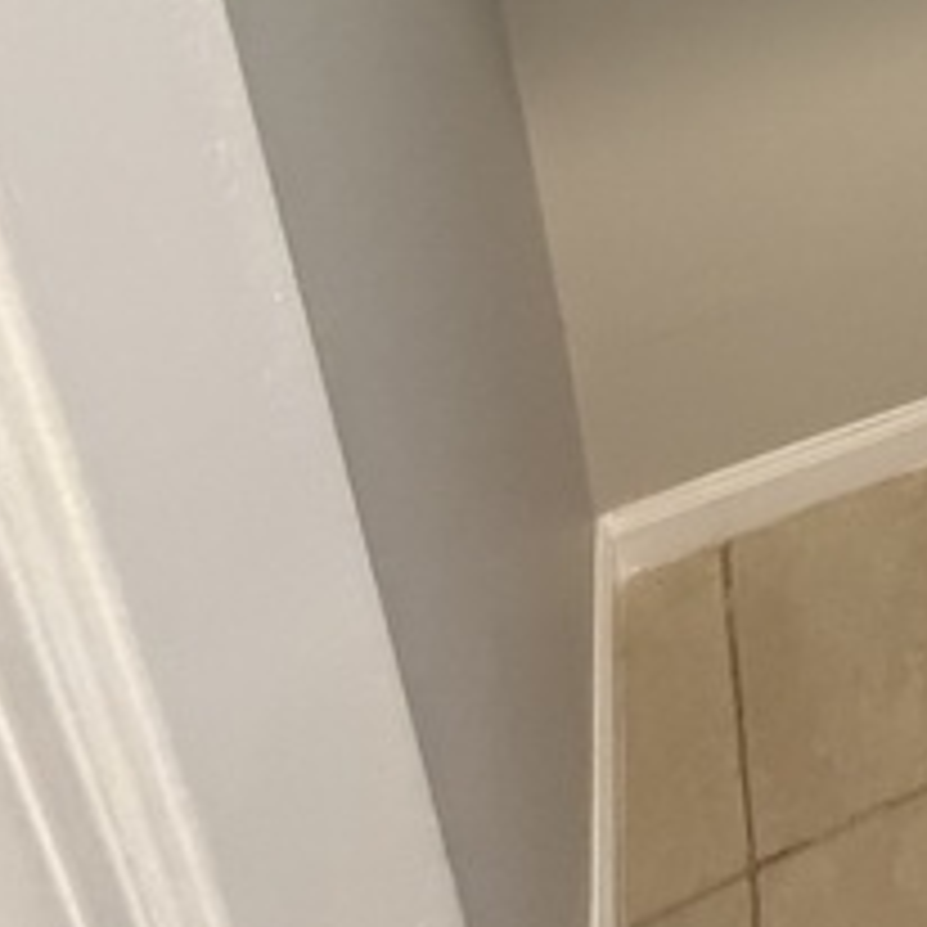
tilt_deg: -16.0
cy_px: -385
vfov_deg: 29.7
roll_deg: +2.2
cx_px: 1107
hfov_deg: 34.0
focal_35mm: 40
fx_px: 1212
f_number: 2.2
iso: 500
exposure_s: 1/60
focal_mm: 2.22
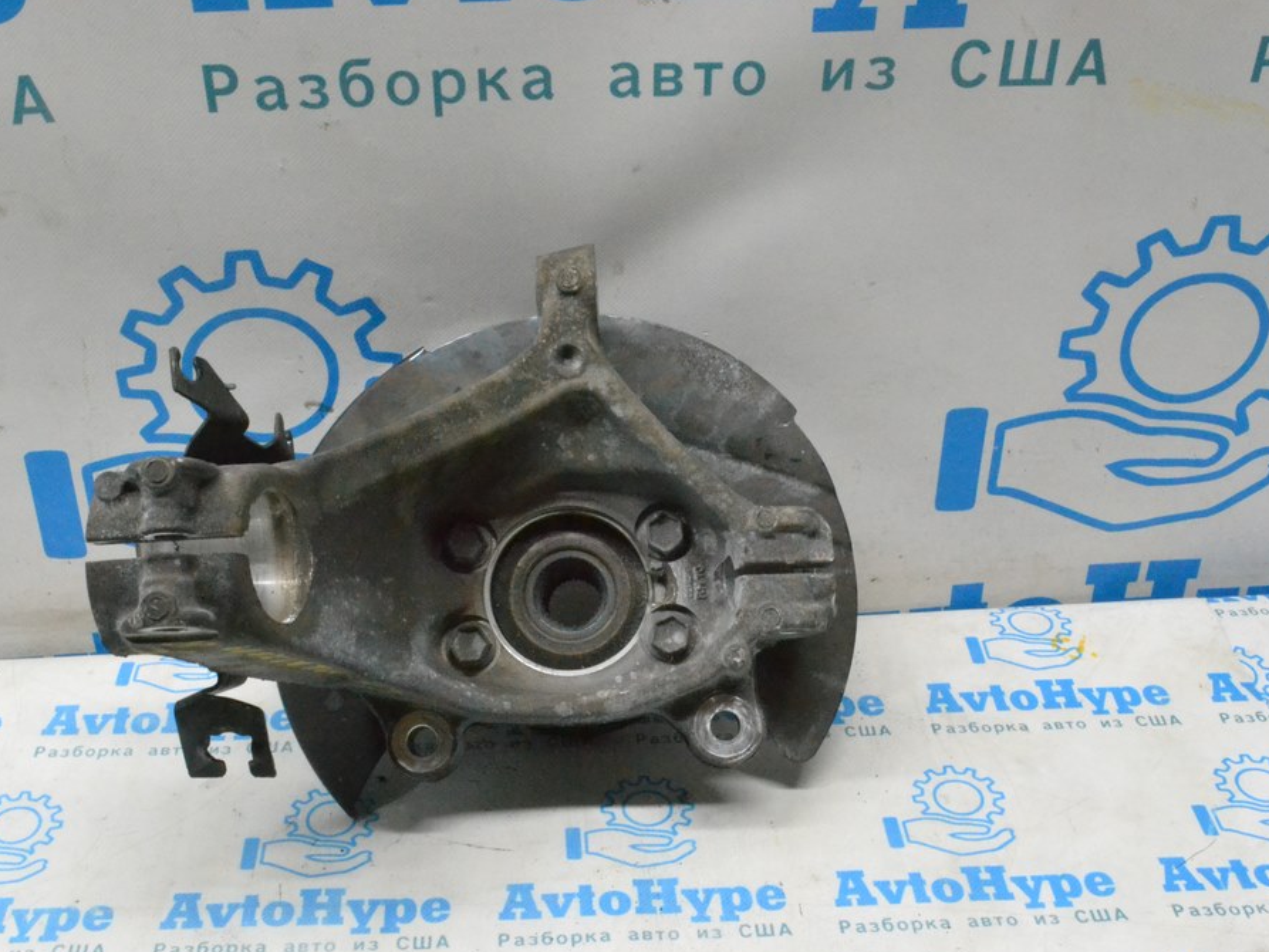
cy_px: 480
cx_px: 583
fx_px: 1577
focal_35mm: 43
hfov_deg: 43.8
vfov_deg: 33.6
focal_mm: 26
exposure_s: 1/50
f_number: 18
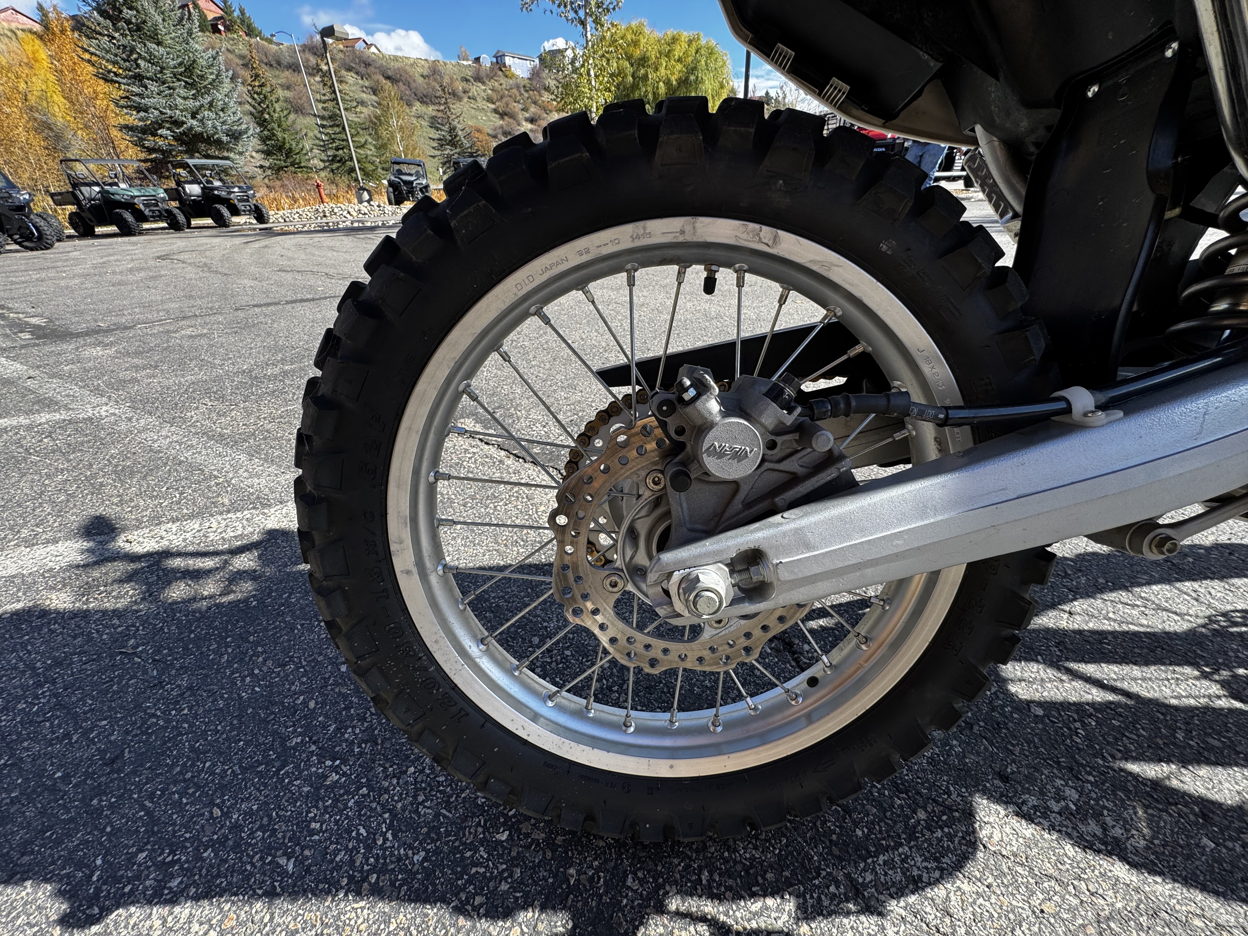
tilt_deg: -31.5
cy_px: 468
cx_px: 624
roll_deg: +2.4
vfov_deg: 85.7
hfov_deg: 102.1
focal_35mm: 14
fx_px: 505
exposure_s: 1/541
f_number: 2.2
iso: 40
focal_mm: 2.22
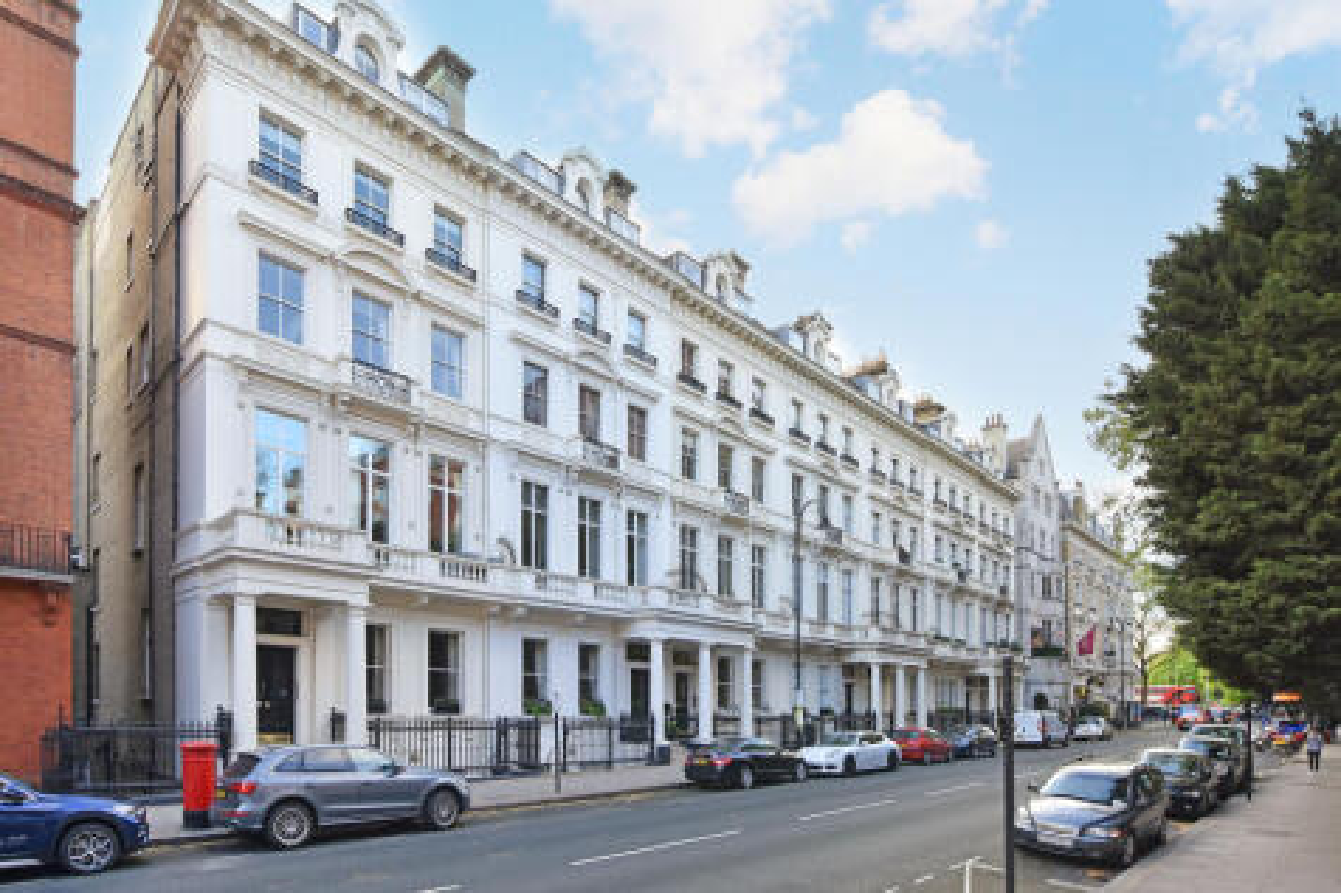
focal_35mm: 16
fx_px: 614
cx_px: 670
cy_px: 446
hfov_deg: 95.0
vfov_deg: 72.0
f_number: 8
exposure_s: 1/25
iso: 100
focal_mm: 11
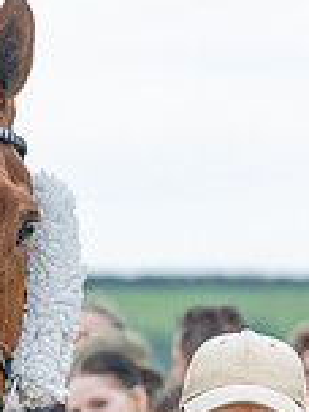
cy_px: 605
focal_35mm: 758
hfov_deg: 2.0
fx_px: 9022
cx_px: 146
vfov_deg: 2.6
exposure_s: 1/640
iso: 400
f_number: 4.5
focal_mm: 110
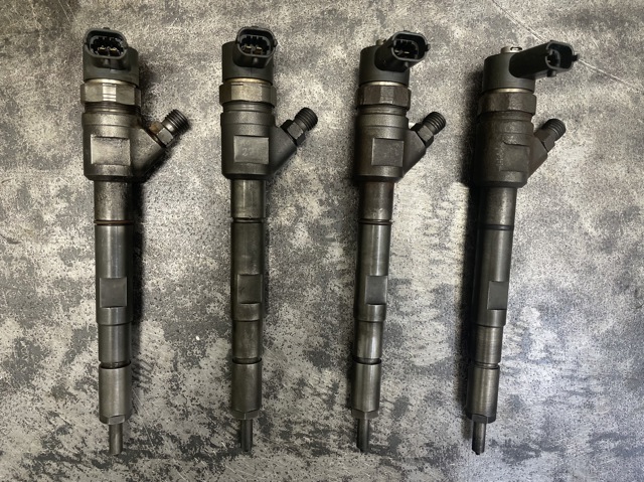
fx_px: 483
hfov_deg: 67.3
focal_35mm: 26
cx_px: 322
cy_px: 241
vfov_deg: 53.0
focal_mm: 4.2
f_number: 1.6
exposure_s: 1/121
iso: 100
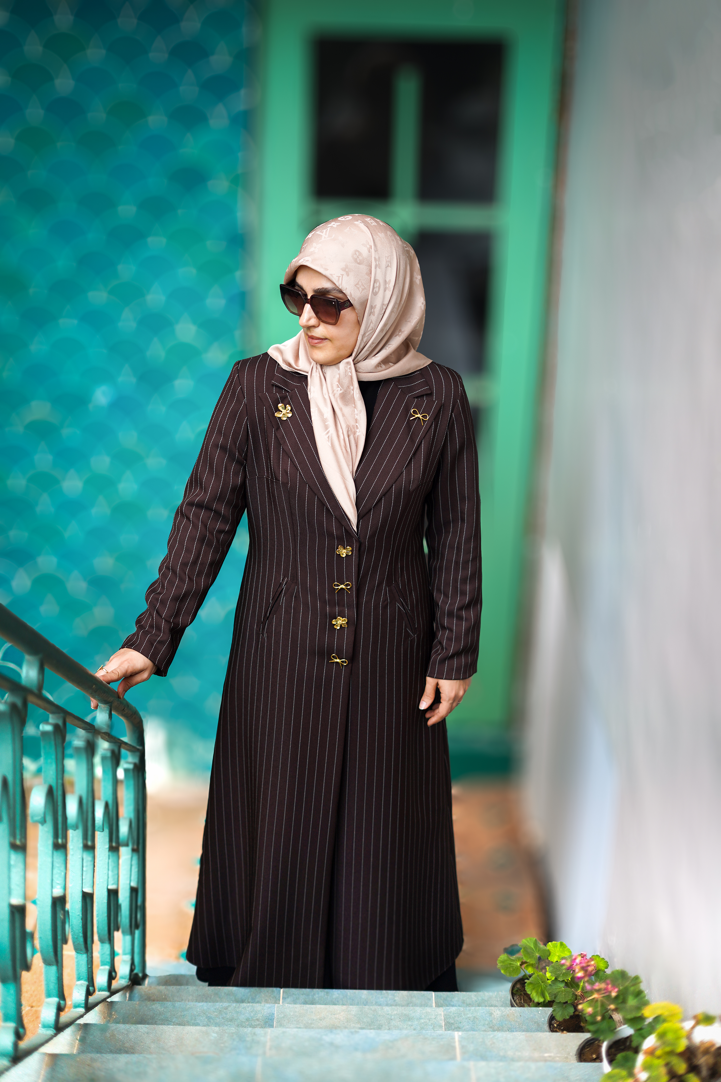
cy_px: 541
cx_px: 360
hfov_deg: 27.0
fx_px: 1502
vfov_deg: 39.6
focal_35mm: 50
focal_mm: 50
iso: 200
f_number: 1.8
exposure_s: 1/800
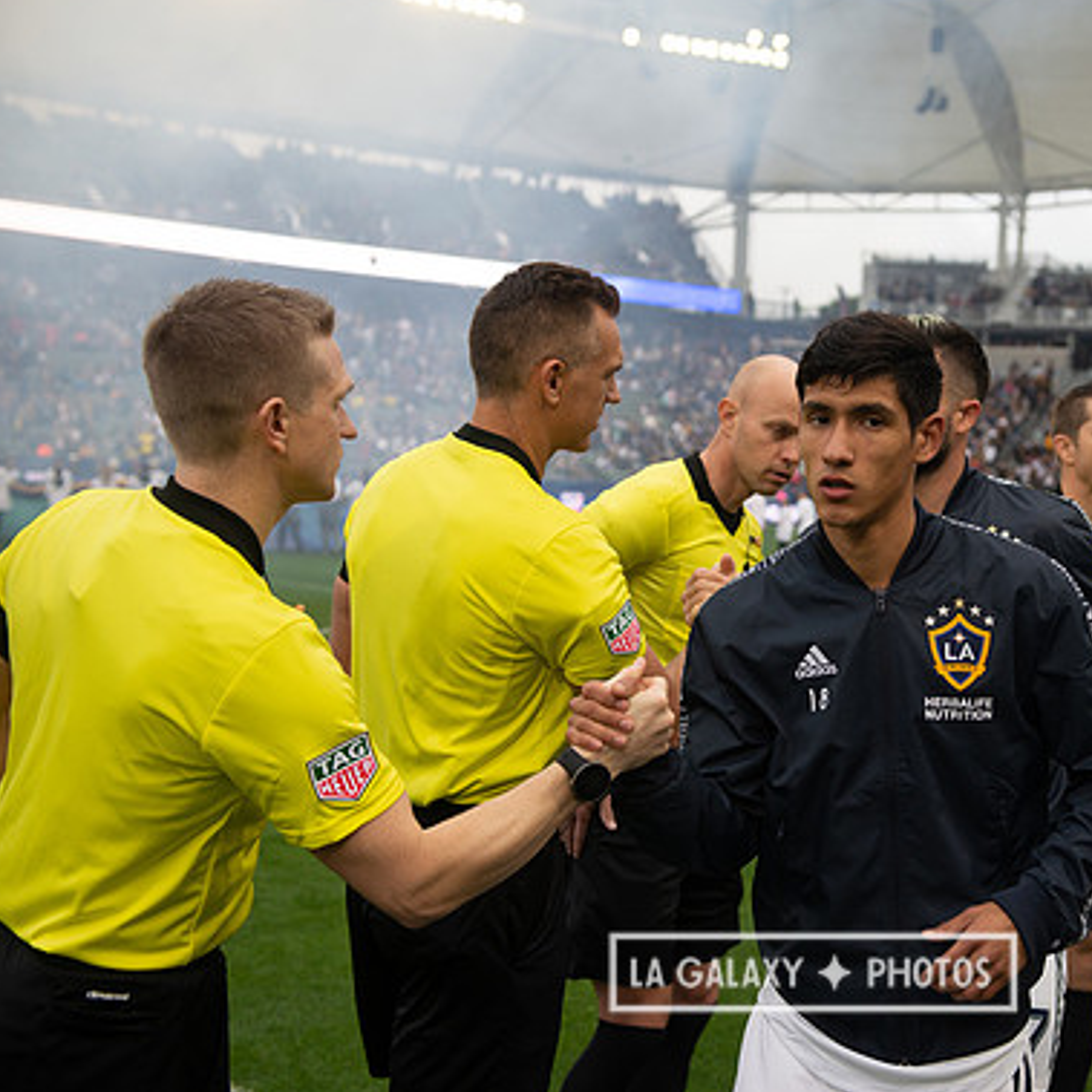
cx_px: 813
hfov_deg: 32.2
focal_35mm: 52
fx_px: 1856
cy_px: 540
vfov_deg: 32.8
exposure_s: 1/640
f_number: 3.5
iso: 500
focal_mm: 40
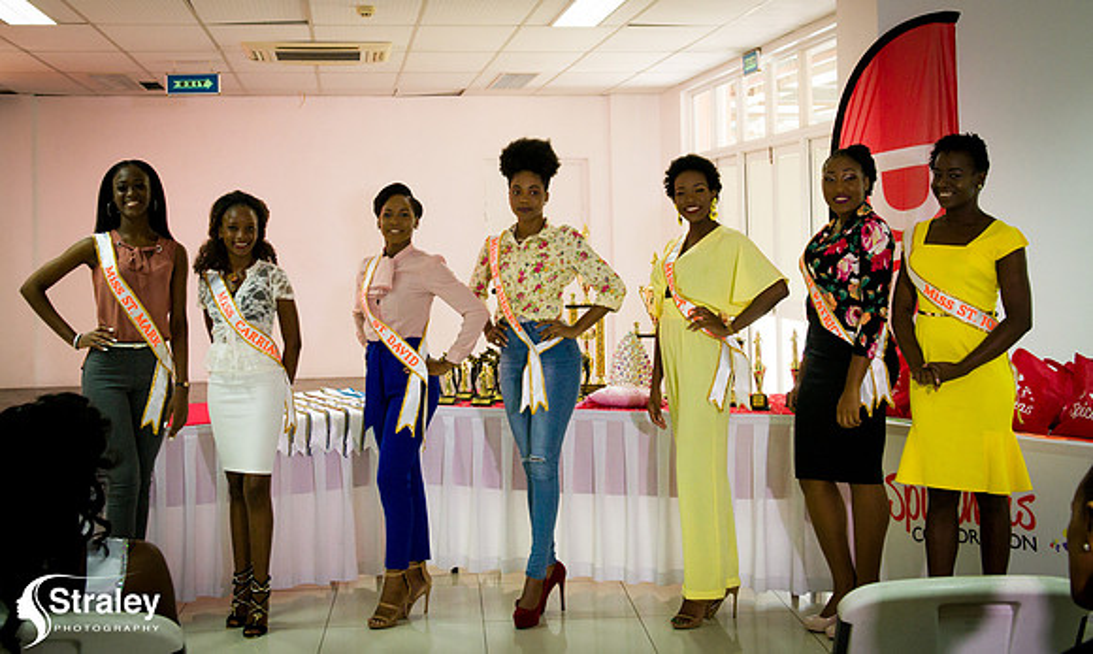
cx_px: 529
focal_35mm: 50
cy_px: 185
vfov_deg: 24.6
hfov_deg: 40.4
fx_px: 1486
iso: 2500
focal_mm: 35
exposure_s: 1/100
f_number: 6.3
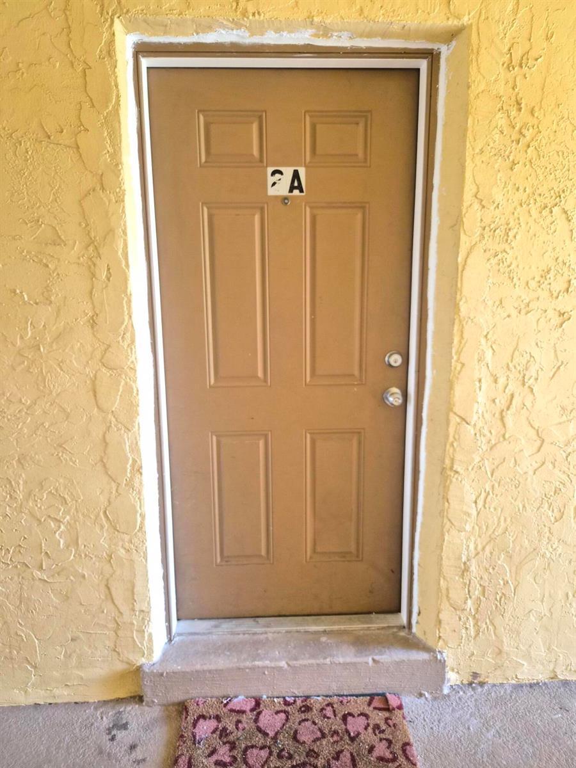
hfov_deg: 58.9
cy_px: 384
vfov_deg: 73.9
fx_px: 510
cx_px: 288
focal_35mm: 23
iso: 1000
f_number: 1.8
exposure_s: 1/120
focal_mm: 5.4
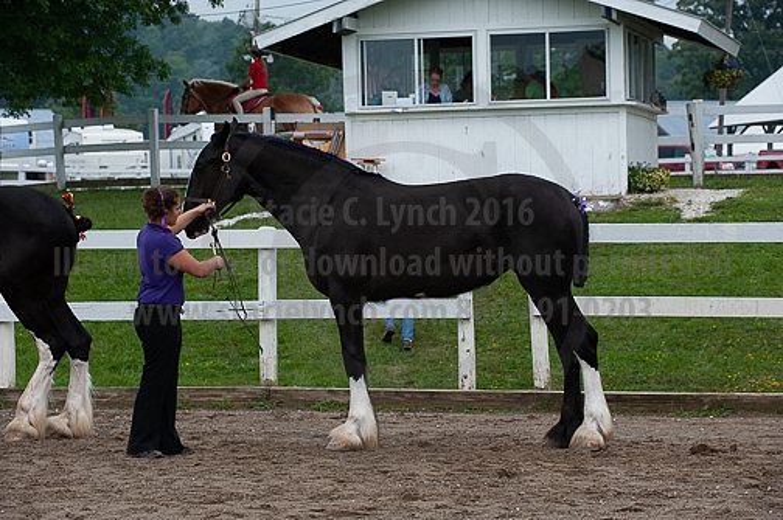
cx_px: 392
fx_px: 2825
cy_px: 260
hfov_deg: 15.8
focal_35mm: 130
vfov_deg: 10.5
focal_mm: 130
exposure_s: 1/1250
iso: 640
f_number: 5.6
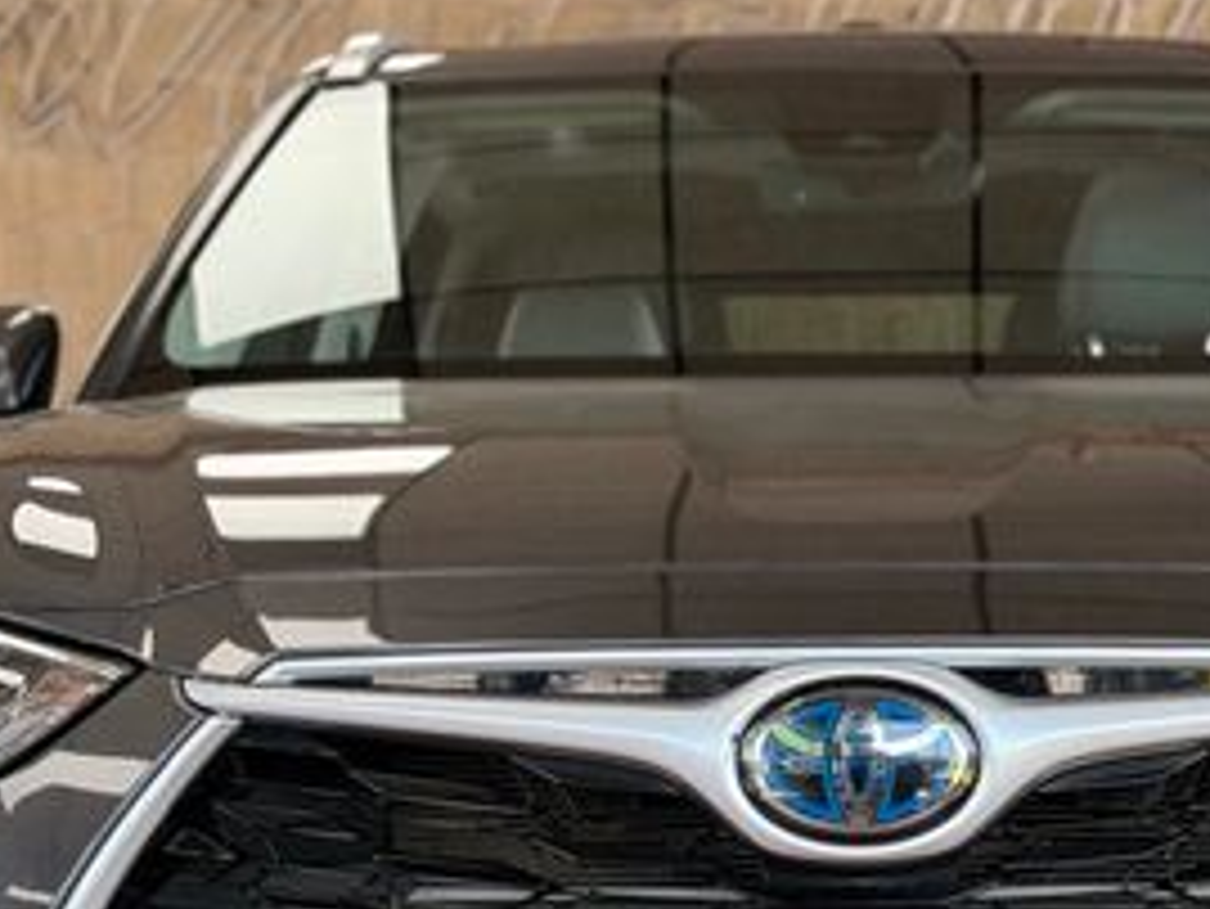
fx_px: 3987
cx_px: 877
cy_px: 846
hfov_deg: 17.2
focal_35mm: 114
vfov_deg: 12.9
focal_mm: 6.76
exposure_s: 1/151
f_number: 1.78
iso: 80
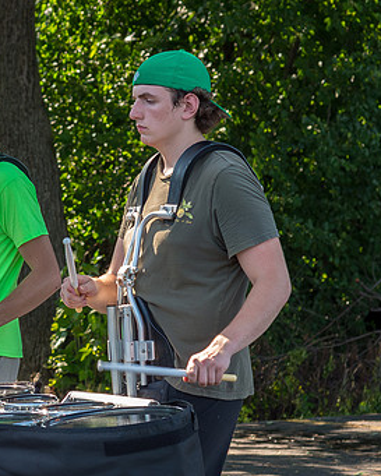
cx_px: -81
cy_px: 270
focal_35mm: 249
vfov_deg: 7.8
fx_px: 3508
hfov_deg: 6.2
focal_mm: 86
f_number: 5.6
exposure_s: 1/400
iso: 1250
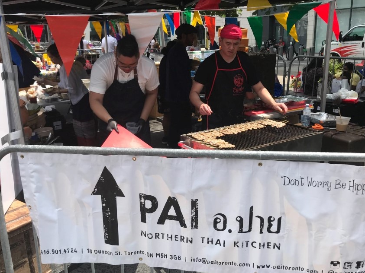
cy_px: 156
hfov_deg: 54.0
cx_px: 187
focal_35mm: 34
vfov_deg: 41.7
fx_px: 358
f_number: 1.8
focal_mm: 3.99
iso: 20
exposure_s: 1/1400
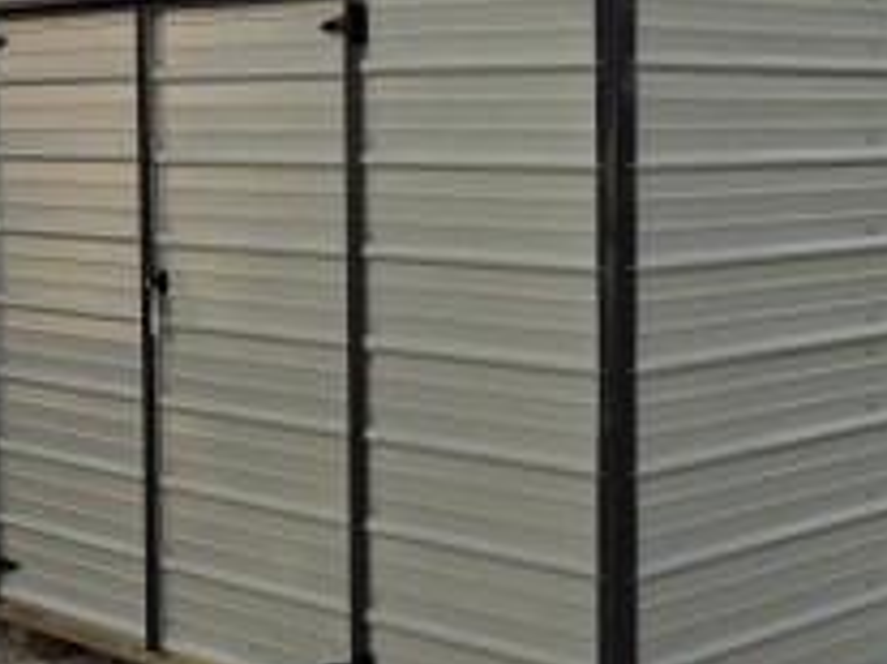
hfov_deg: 26.7
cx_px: 763
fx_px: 1818
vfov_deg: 20.6
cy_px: 231
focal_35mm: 71
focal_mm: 6.5
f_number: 1.4
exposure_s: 1/2969
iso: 64
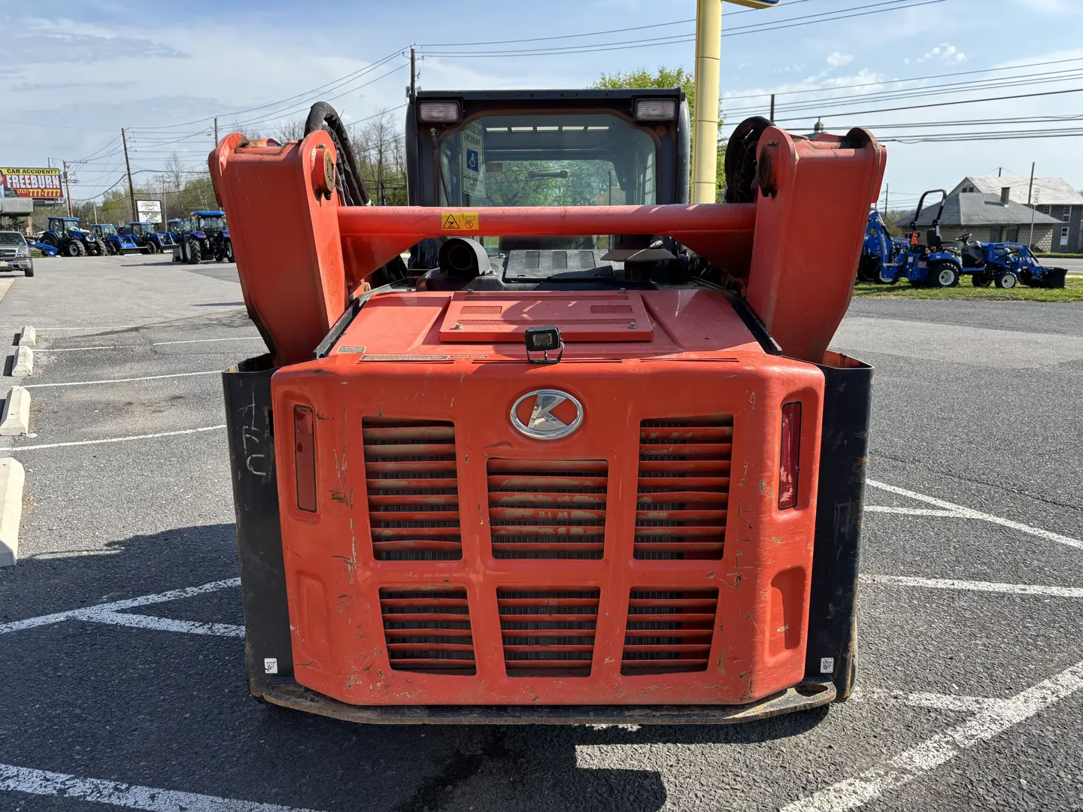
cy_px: 406
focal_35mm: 26
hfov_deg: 67.3
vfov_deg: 53.1
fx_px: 813
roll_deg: +1.9
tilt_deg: -13.4
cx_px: 542
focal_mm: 5.96
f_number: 1.6
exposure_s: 1/1522
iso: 50
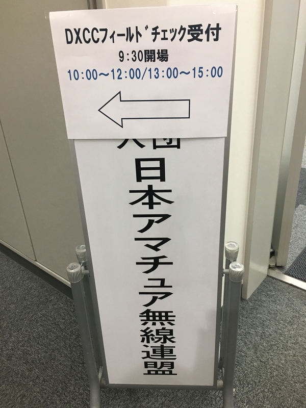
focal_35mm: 29
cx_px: 153
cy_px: 204
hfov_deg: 48.2
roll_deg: +1.8
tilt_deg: -26.7
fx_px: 342
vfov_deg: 61.7
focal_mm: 4.15
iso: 100
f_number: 2.2
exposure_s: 1/30
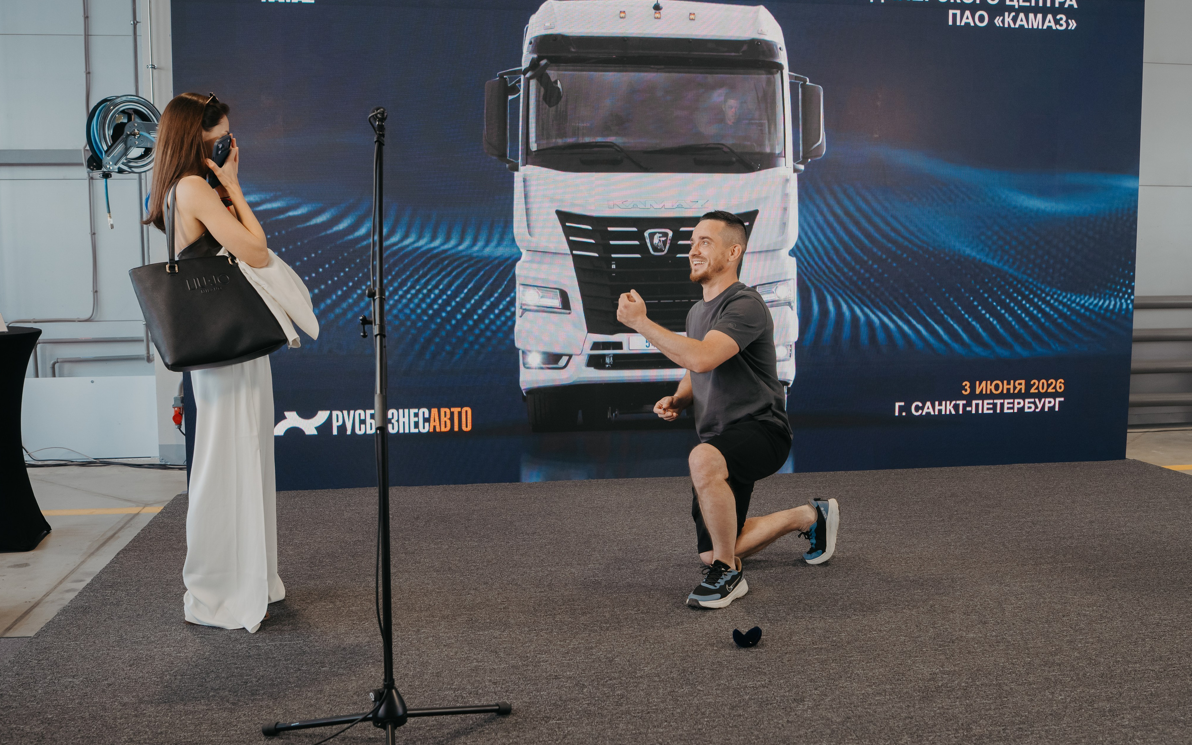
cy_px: 353
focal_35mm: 31
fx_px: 1007
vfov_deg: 40.6
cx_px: 593
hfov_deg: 61.2
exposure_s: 1/125
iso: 500
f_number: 4.5
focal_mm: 30
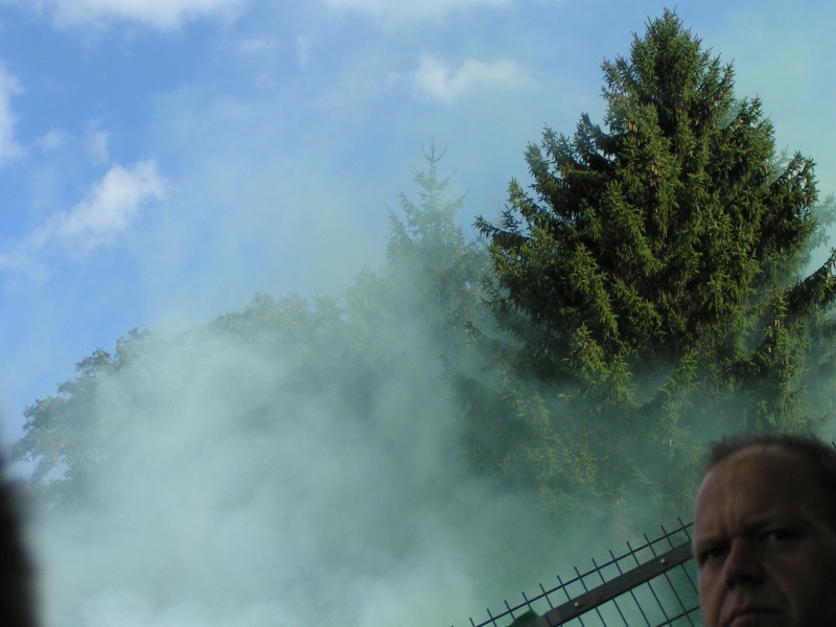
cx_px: 418
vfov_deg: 18.0
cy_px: 314
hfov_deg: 23.8
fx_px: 1980
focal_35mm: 82
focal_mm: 12.6
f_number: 3.2
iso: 50
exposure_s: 1/800
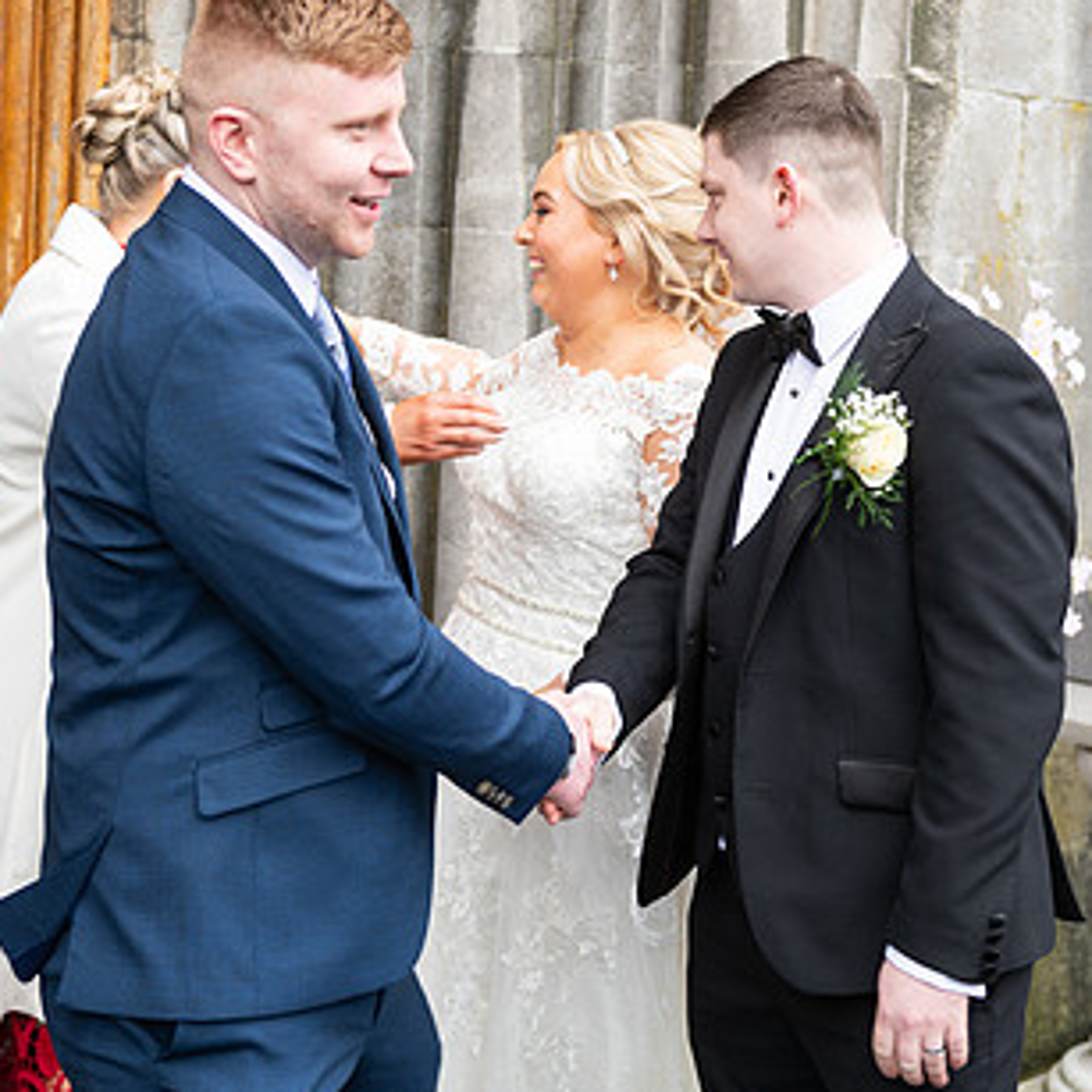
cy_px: 411
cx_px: 608
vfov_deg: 28.1
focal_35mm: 61
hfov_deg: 28.1
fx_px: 2177
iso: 125
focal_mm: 38
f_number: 3.5
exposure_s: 1/160
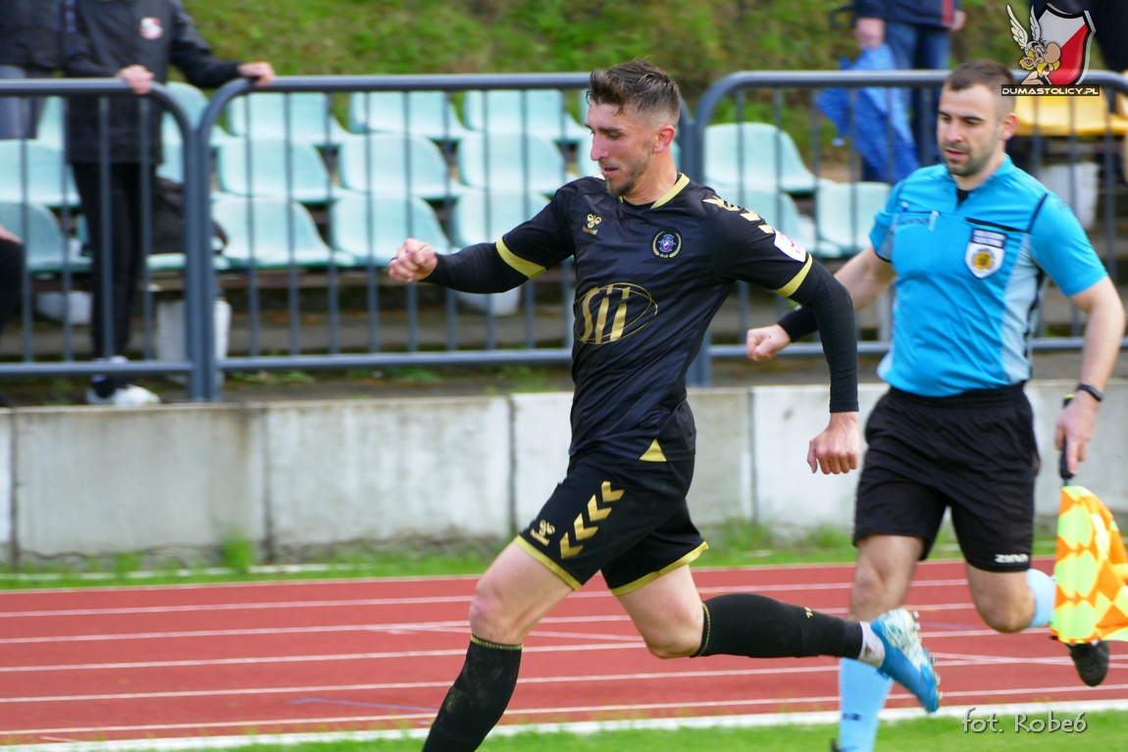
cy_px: 376
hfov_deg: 5.2
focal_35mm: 398
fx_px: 12471
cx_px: 564
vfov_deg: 3.5
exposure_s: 1/500
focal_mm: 145.09
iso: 320
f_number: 4
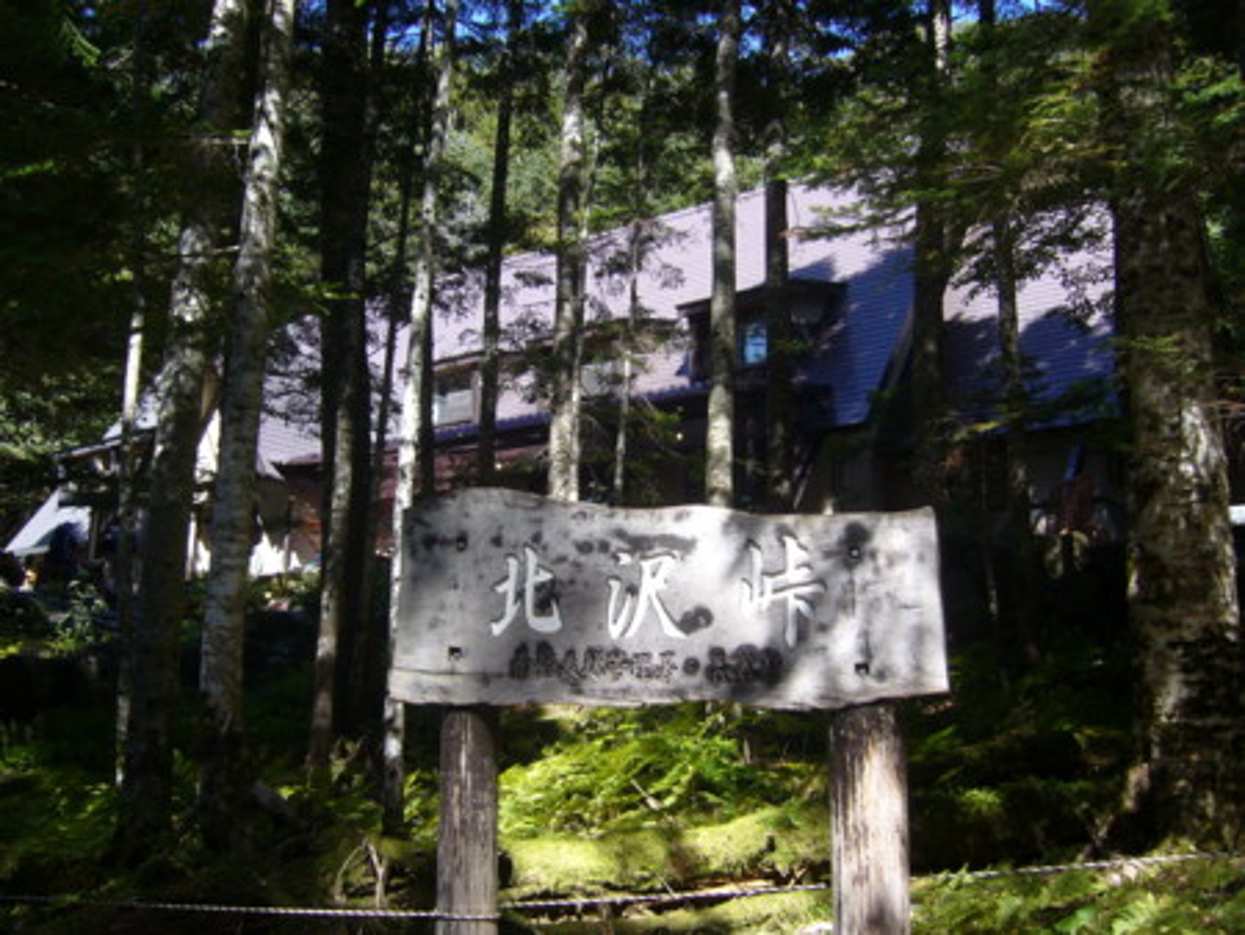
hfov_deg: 52.6
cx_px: 622
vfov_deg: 40.7
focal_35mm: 35
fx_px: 1259
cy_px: 468
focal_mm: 5.8
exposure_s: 1/250
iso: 80
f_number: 2.8
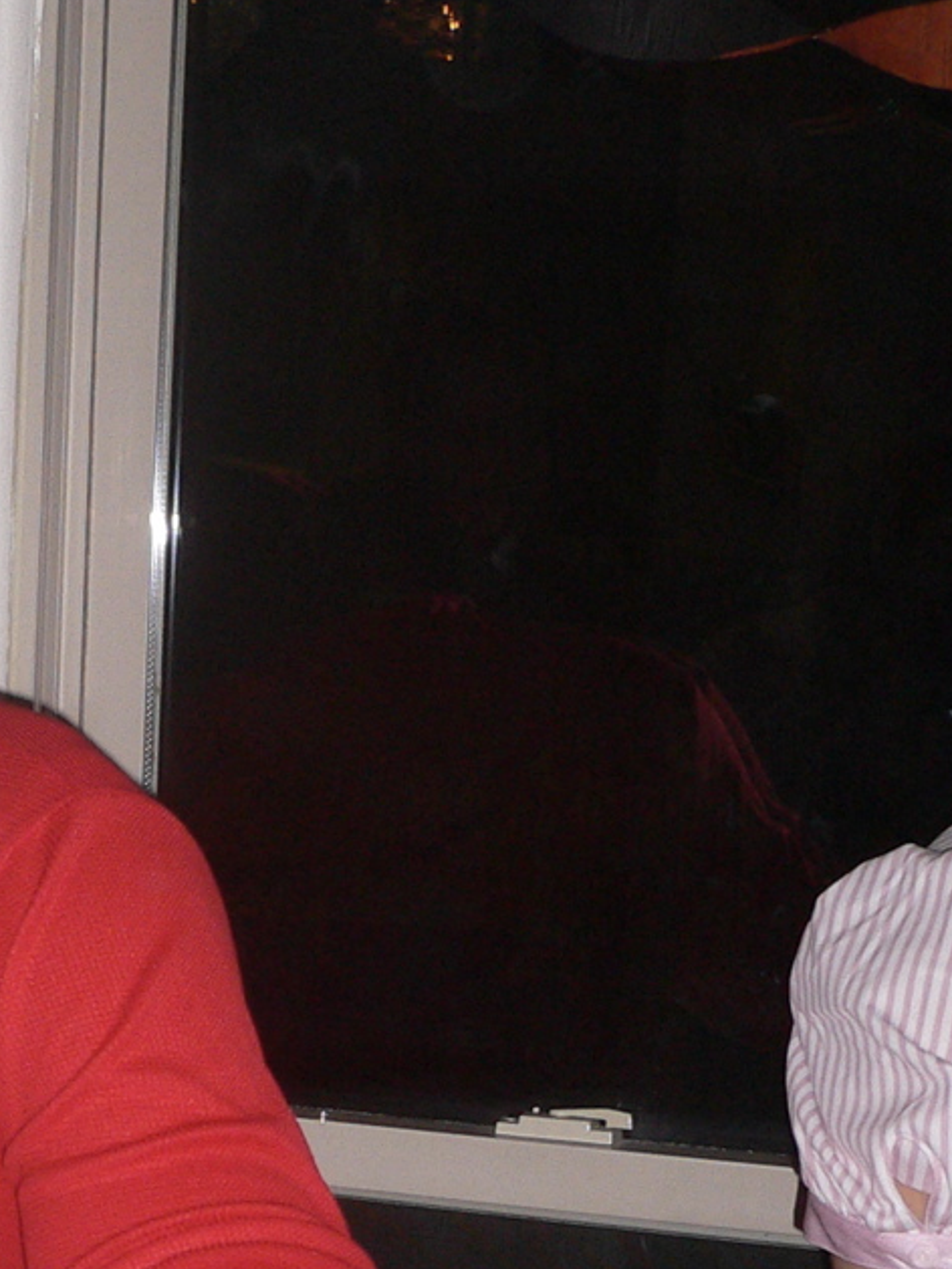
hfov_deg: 15.2
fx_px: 3482
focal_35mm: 95
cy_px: 1461
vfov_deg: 19.6
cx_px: -34
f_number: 2.8
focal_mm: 5.8
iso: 150
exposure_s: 1/60
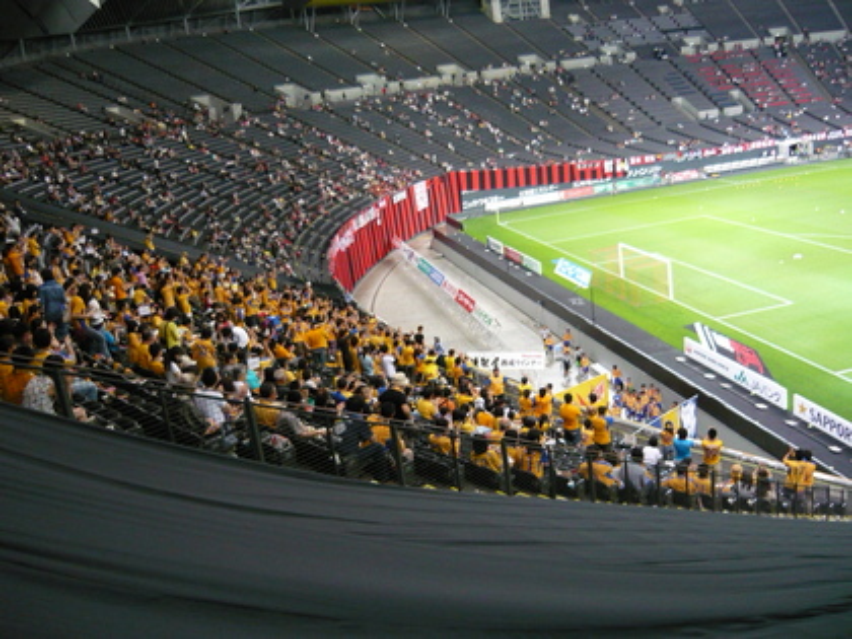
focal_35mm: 33
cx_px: 426
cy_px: 320
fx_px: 812
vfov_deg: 42.9
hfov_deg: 55.4
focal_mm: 5.5
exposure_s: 1/25
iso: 400
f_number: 2.8
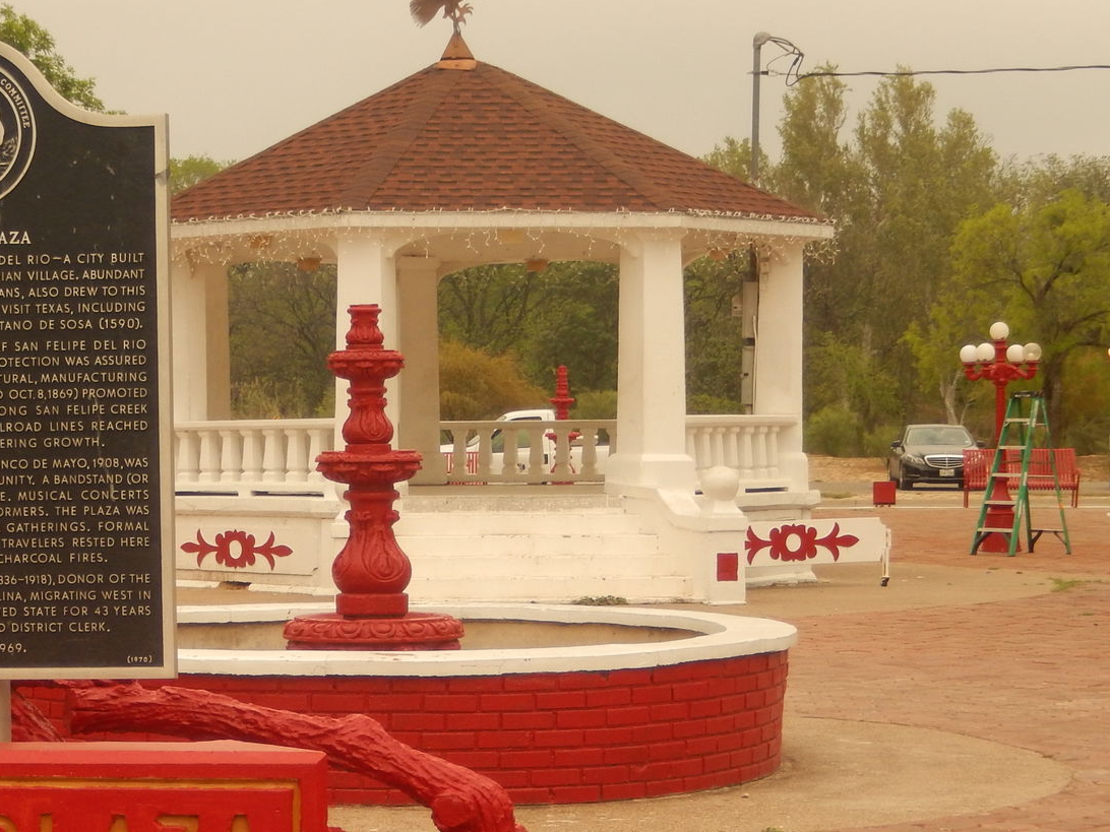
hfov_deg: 19.1
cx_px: 296
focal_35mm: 102
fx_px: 3271
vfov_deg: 14.4
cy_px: 648
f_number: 4.6
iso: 125
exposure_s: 1/320
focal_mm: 10.4
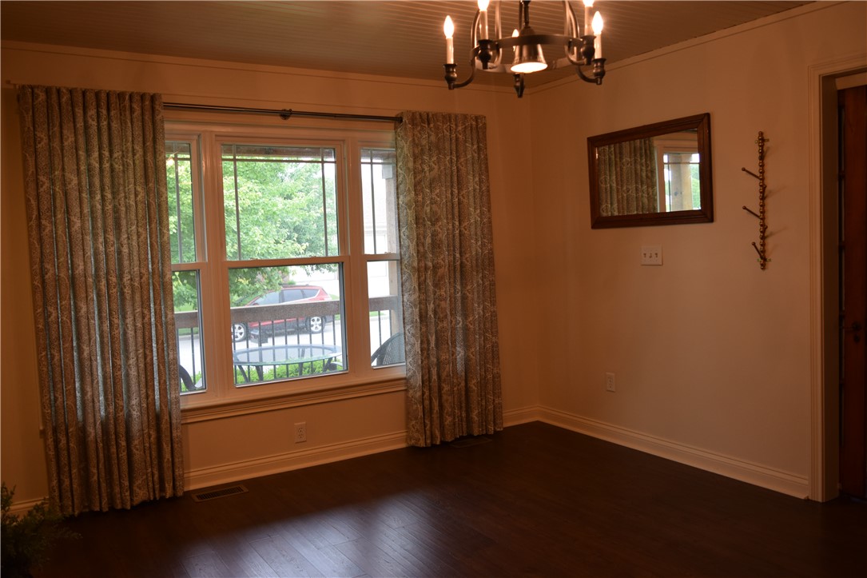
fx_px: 722
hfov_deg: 61.9
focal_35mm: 30
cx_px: 434
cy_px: 289
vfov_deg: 43.6
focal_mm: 20
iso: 400
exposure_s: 1/60
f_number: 4
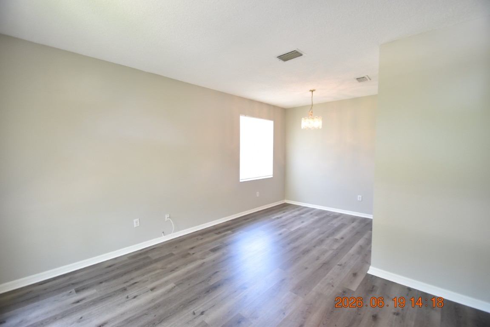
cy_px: 164
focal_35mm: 15
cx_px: 245
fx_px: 204
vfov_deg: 77.3
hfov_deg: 100.4
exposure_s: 1/45
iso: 800
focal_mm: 10
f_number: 3.5
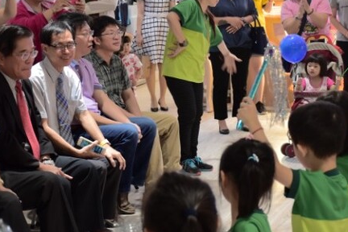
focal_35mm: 102
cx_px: 163
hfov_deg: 20.0
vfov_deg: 13.4
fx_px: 986
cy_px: 66
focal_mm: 42
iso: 800
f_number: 4.5
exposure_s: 1/60
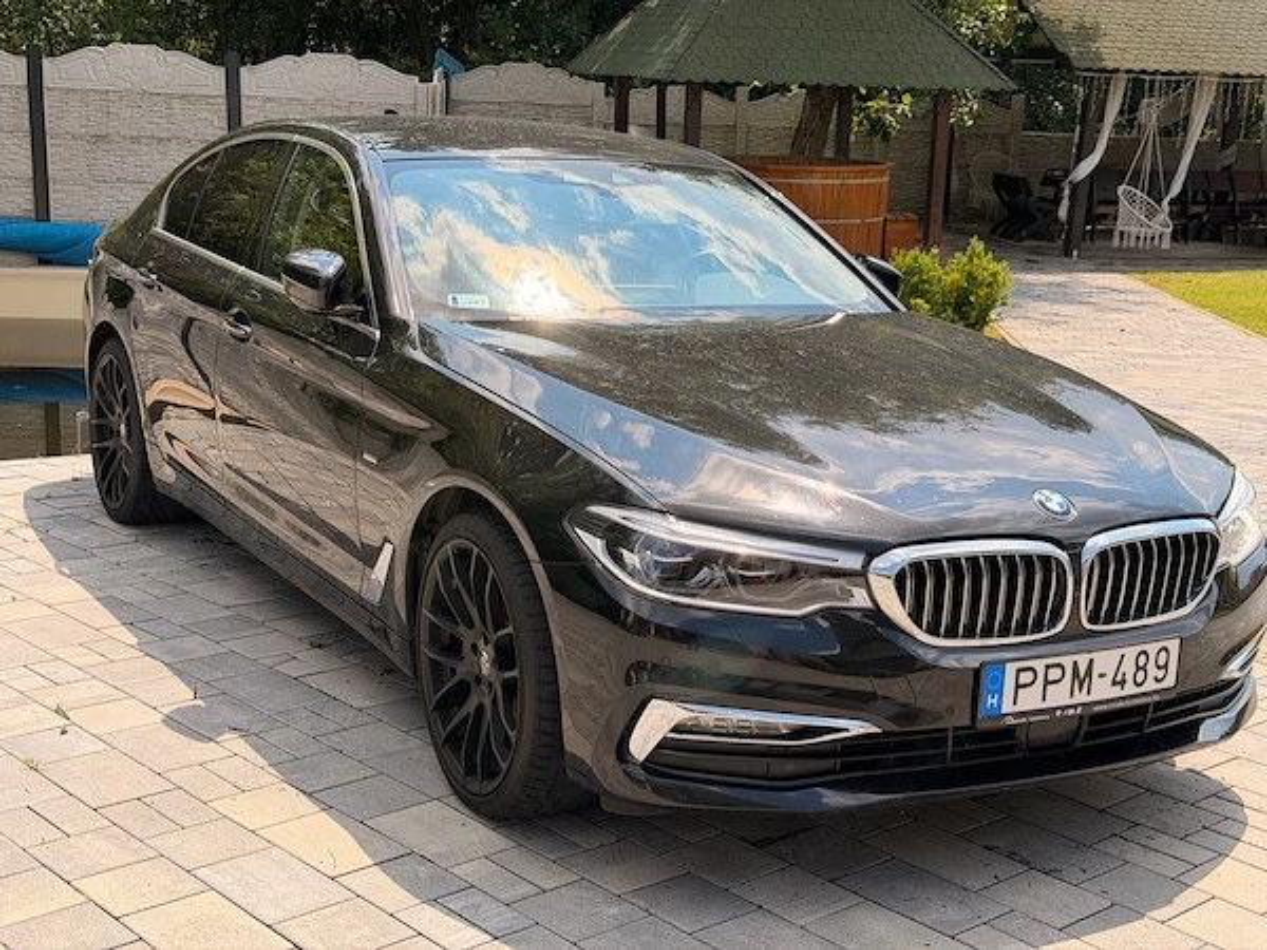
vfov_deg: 30.3
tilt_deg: -14.9
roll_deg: -2.5
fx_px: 1757
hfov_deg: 39.7
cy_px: 475
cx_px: 634
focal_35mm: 48
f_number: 1.78
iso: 80
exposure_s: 1/3096
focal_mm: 6.76
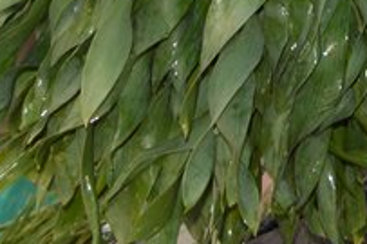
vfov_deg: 5.4
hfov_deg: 8.3
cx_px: 573
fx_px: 2465
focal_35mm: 242
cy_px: -419
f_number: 4.5
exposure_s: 1/200
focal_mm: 24
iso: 100
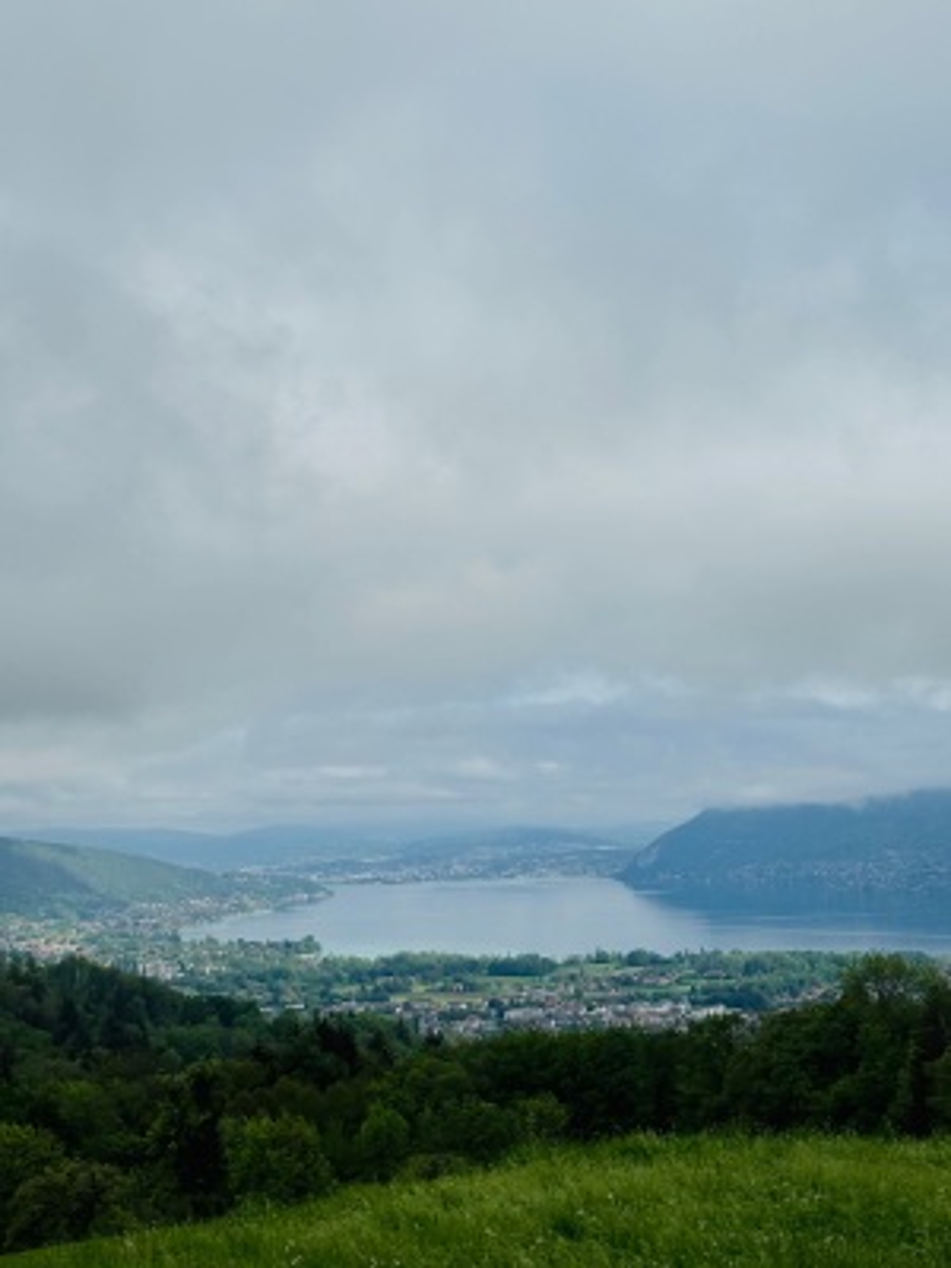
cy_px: 634
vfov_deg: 39.7
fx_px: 1758
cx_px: 476
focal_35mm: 48
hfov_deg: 30.3
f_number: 1.78
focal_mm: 6.76
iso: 64
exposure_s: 1/9009
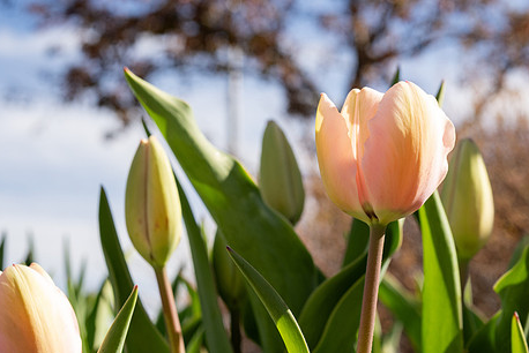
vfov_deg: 18.0
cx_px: 247
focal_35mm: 76
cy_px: 214
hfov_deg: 26.6
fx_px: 1117
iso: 320
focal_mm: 60
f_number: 11
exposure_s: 1/320
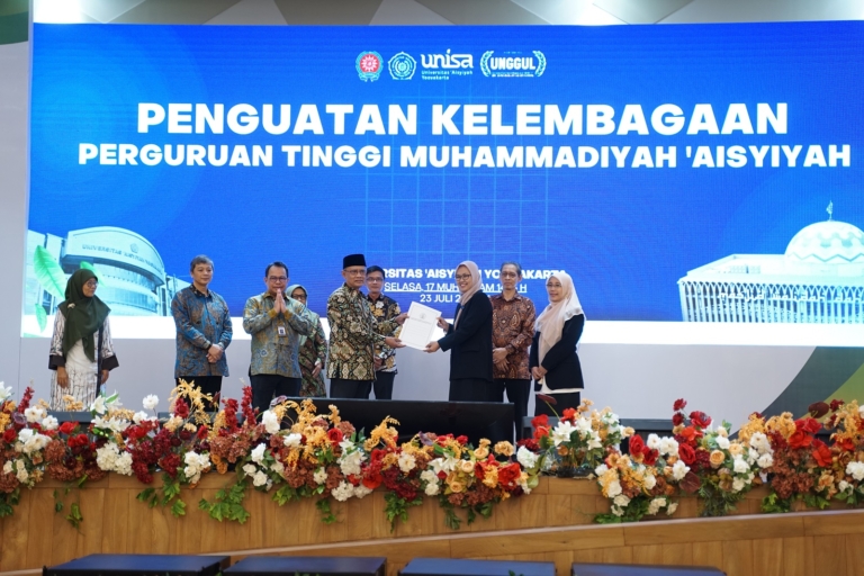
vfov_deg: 22.3
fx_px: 1464
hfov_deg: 32.9
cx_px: 432
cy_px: 288
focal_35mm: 61
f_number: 2.8
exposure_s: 1/125
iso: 800
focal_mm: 61
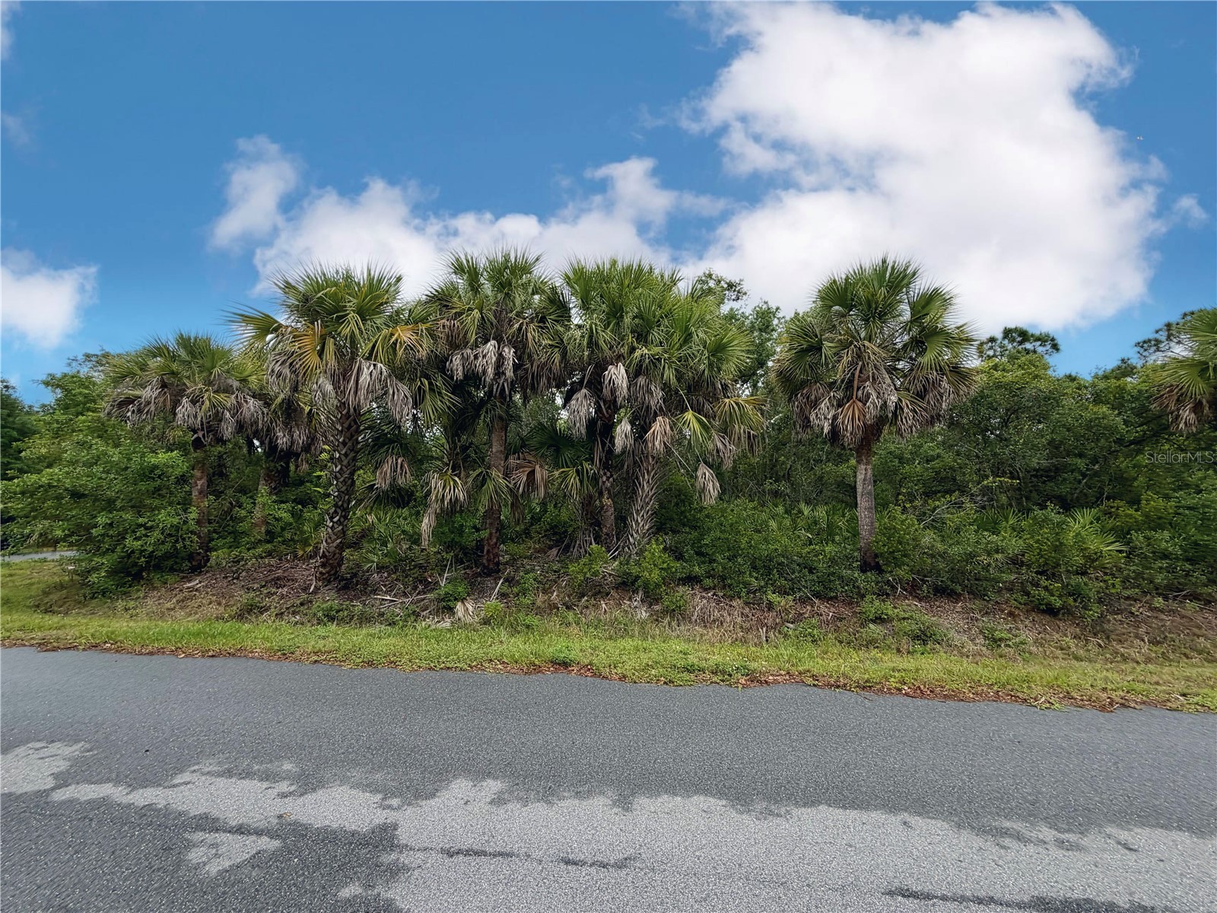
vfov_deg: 85.7
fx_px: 492
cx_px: 608
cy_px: 456
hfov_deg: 102.1
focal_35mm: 14
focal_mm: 2.22
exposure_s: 1/770
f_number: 2.2
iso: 32
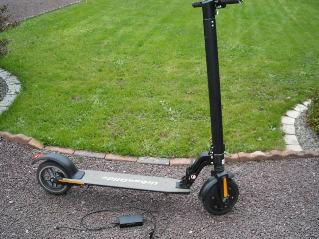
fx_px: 341
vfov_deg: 38.6
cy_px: 115
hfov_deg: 50.1
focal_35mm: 37
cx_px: 161
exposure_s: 1/60
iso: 191
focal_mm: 5.7
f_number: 2.8
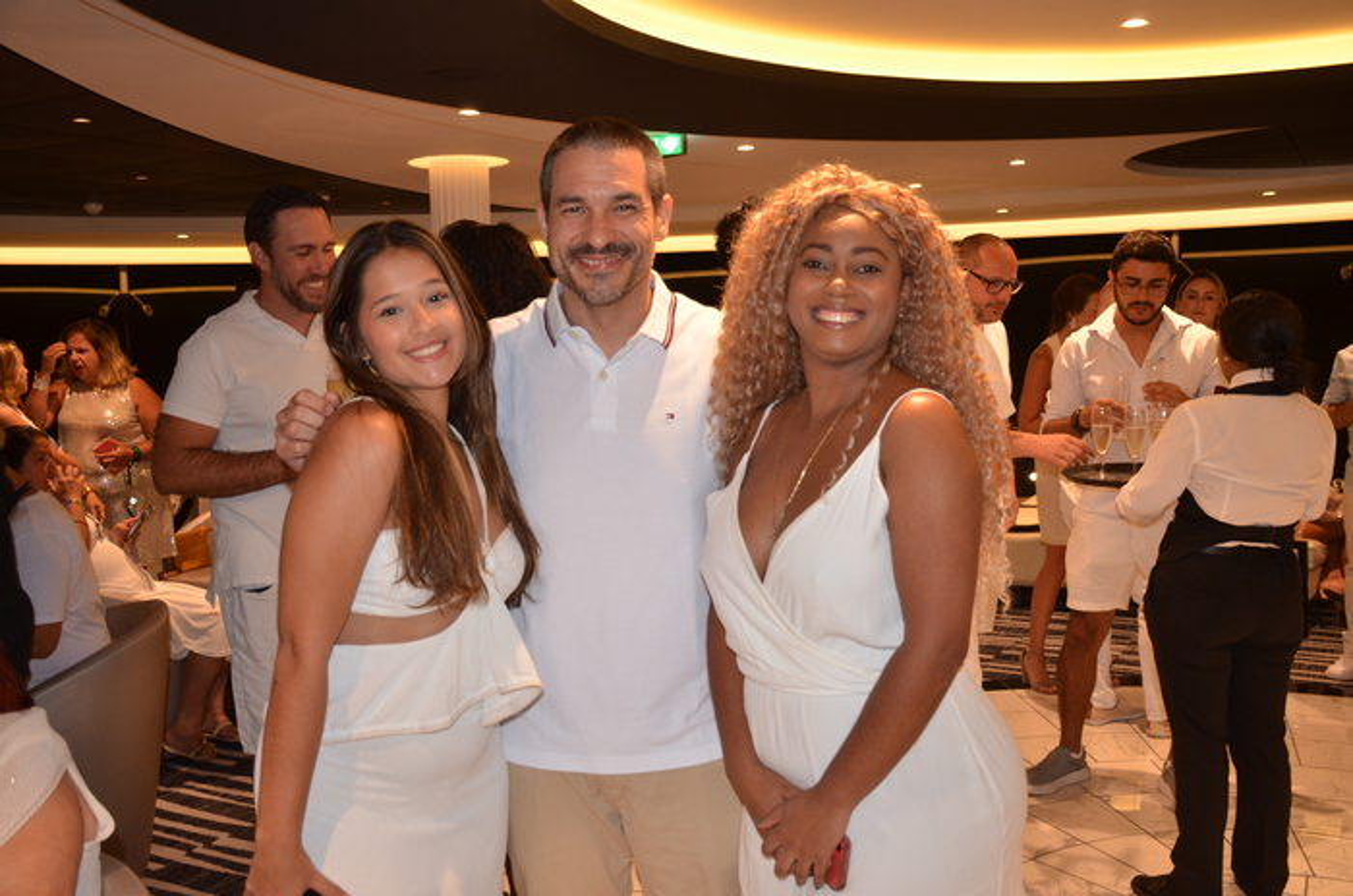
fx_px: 1294
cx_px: 676
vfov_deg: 38.2
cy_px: 448
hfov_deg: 55.2
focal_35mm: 34
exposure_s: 1/60
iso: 800
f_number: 3.8
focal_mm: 23
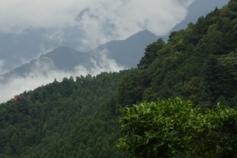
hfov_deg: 13.8
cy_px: 41
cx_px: 86
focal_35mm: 149
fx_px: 981
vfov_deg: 9.2
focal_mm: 17.97
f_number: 5
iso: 400
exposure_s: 1/125
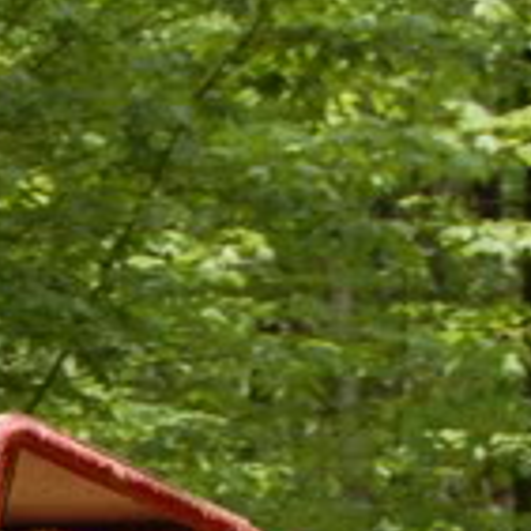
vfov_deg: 4.4
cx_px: -531
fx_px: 6897
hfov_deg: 4.4
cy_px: 926
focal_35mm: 397
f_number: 8
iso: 400
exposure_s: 1/250
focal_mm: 55
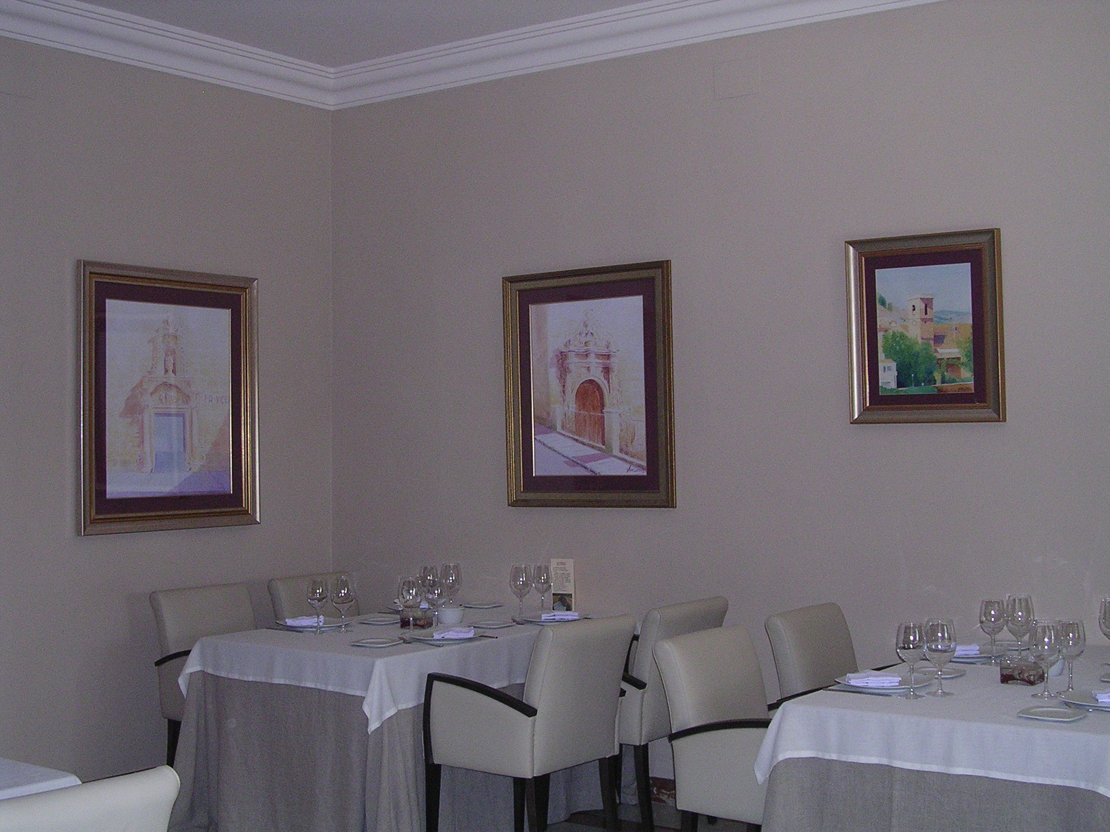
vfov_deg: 31.5
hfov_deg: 41.2
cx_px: 555
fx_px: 1475
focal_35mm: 46
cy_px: 416
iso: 335
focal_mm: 7.1
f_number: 3
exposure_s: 1/60.1
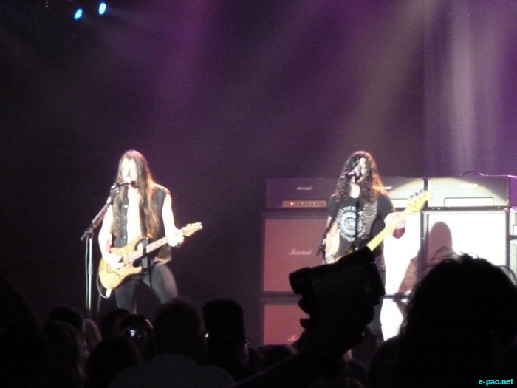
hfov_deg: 10.0
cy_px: 194
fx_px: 2942
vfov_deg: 7.5
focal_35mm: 197
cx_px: 258
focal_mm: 35.2
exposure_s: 1/15
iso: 1600
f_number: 5.5
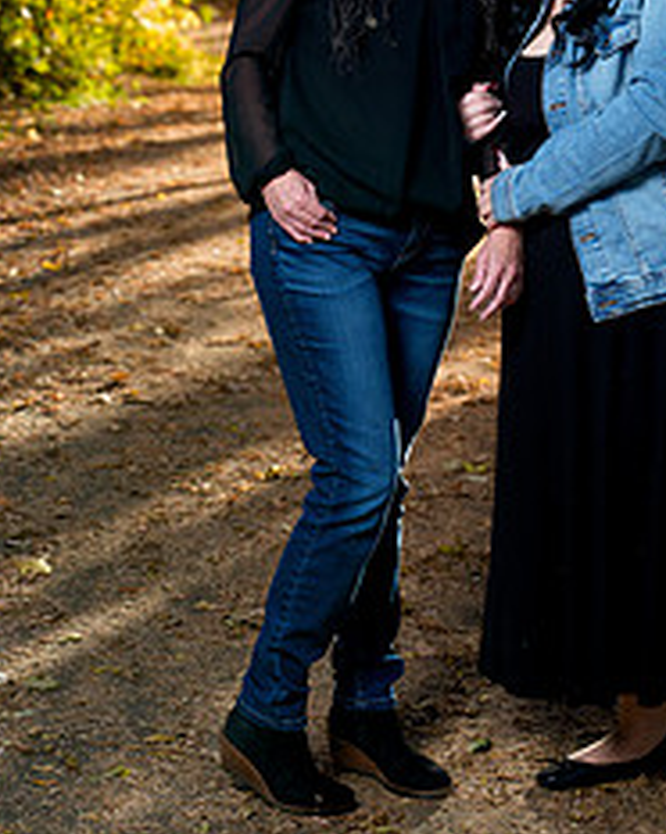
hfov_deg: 13.0
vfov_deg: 16.1
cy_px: 50
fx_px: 2911
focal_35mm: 118
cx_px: 512
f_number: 4
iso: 400
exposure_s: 1/160
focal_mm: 65
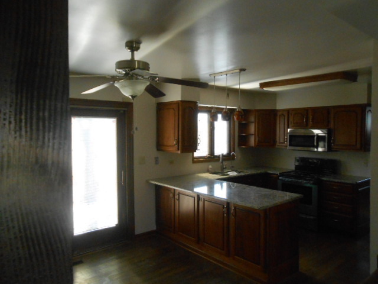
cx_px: 189
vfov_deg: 53.1
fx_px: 284
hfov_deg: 67.3
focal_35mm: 26
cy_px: 142
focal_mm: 4.6
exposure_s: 1/125
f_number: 3.5
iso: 500
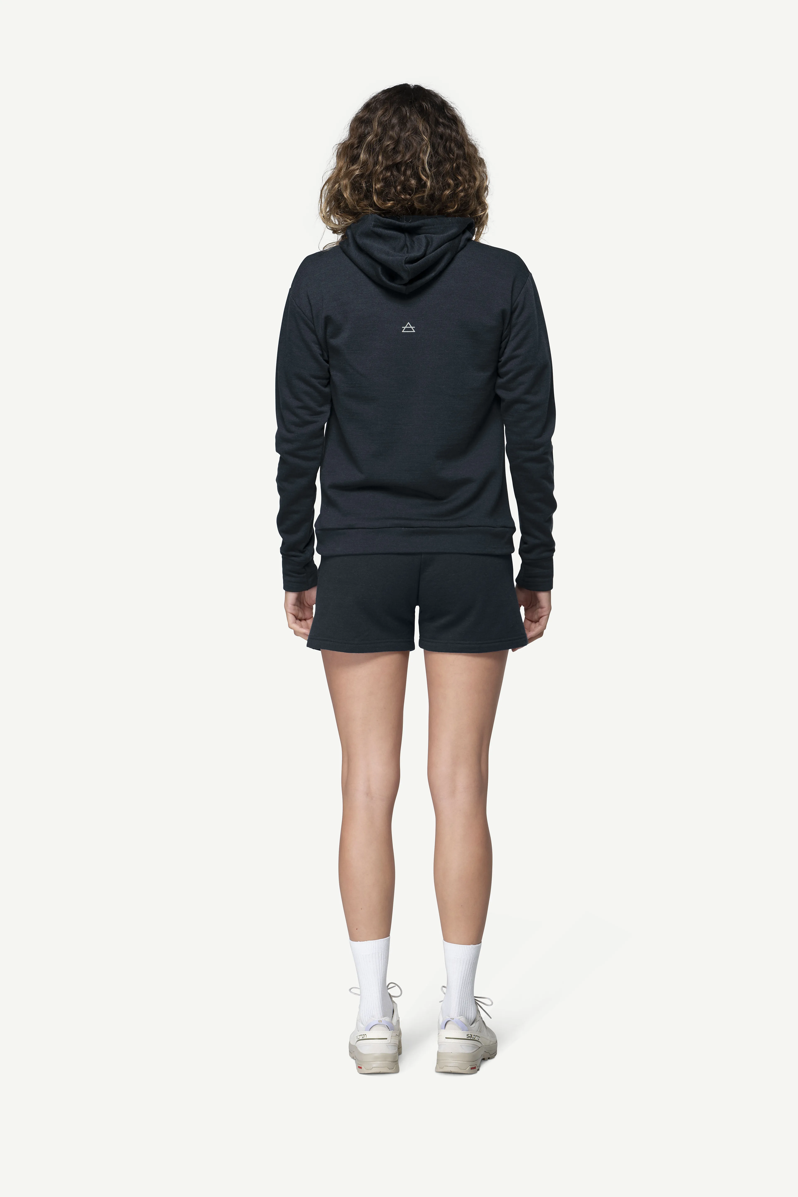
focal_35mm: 70
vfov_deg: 28.8
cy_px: 598
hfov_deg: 19.5
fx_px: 2327
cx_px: 399
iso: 100
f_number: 6.3
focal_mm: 70
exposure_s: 1/50
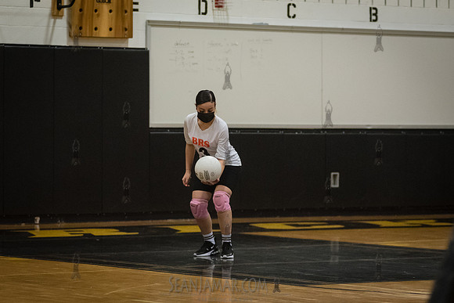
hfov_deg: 12.7
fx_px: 2037
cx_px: 197
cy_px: 130
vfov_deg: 8.5
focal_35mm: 162
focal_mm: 112
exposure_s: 1/400
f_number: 3.2
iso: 5000
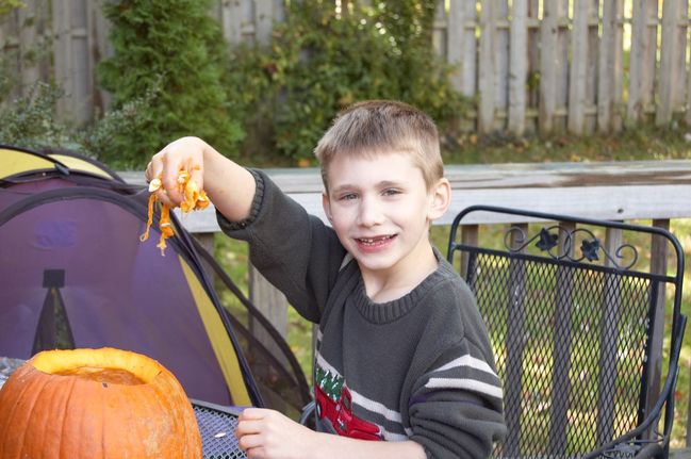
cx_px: 346
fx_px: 1582
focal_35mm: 82
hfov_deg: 24.6
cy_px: 230
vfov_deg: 16.5
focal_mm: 55
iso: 400
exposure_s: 1/60
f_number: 5.6
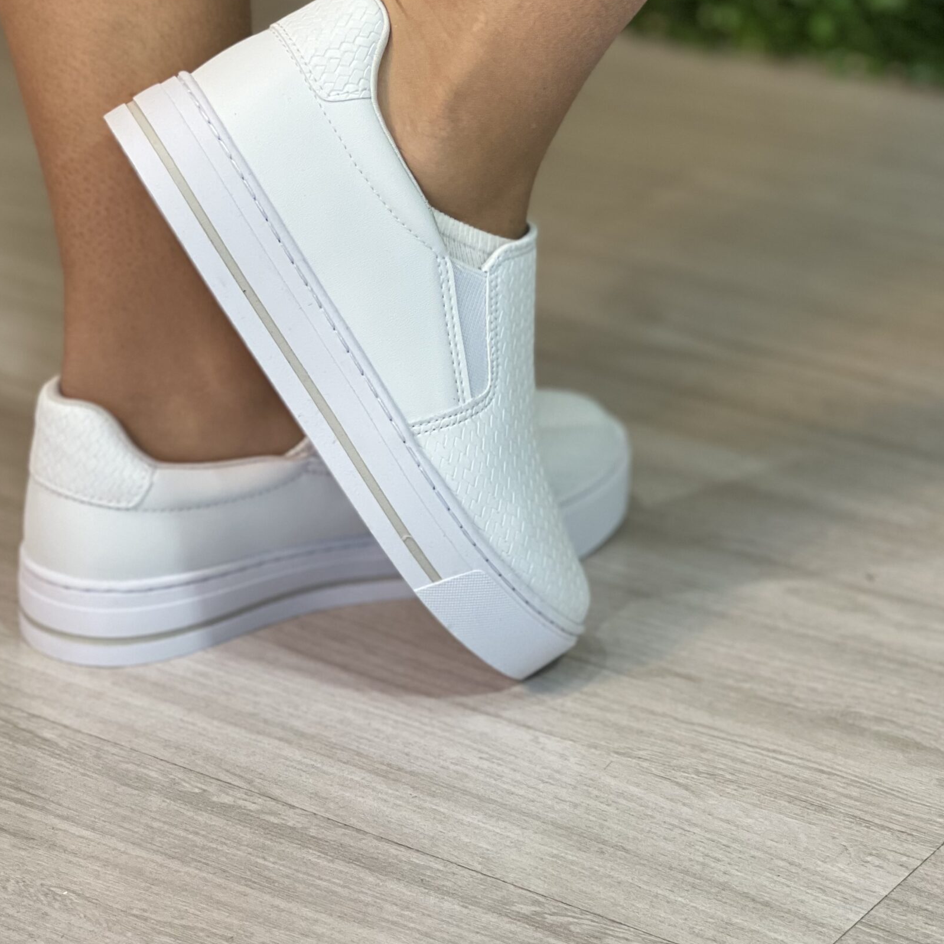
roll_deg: -1.0
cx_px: 382
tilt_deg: -19.6
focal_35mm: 109
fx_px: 3363
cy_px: 304
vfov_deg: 15.9
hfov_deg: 16.0
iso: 160
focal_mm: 9
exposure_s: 1/120
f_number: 2.8
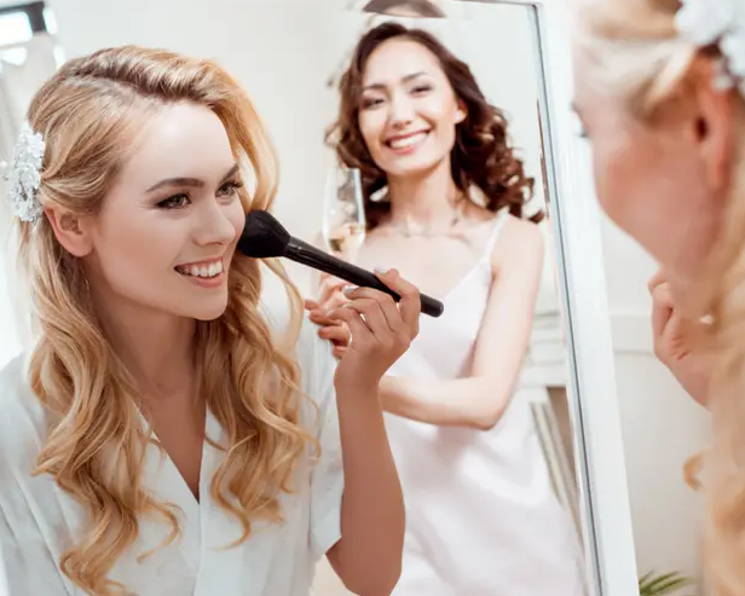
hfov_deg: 45.8
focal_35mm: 40
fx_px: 882
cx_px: 351
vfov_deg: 37.3
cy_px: 297
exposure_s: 1/160
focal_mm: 35
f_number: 3.2
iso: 640
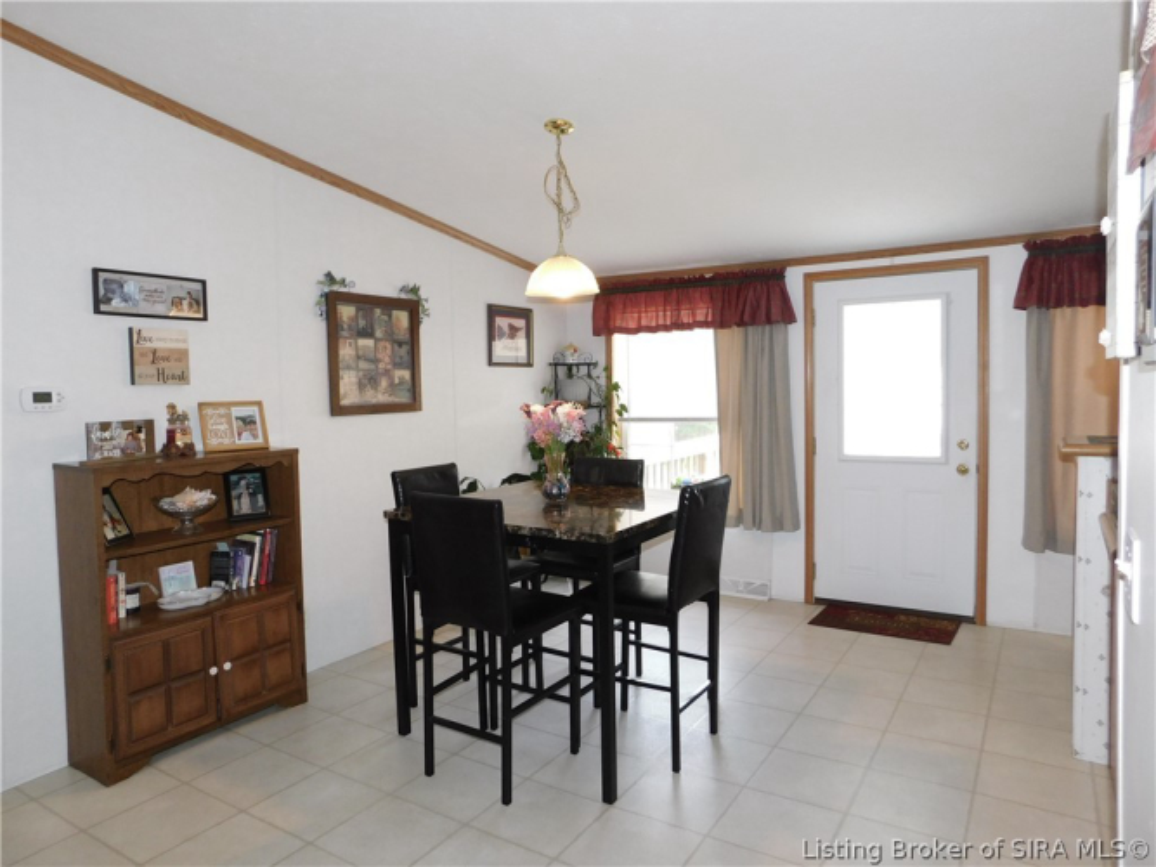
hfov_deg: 73.9
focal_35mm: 23
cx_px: 578
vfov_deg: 58.9
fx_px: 768
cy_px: 434
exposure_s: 1/30
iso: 200
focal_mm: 4
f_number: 3
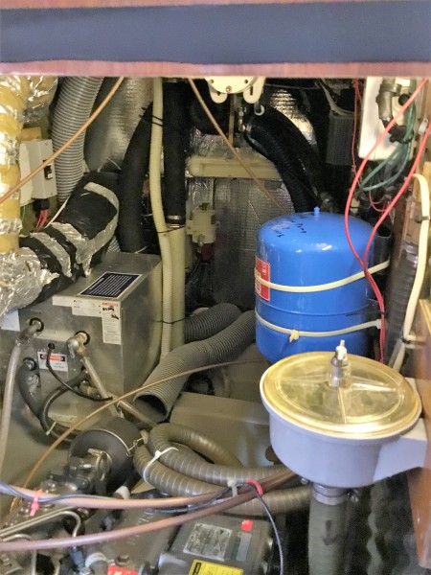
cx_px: 216
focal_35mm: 31
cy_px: 288
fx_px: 515
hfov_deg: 45.4
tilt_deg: -20.4
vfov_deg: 58.4
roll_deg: +1.3
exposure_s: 1/15
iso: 500
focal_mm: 3.3
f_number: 2.4
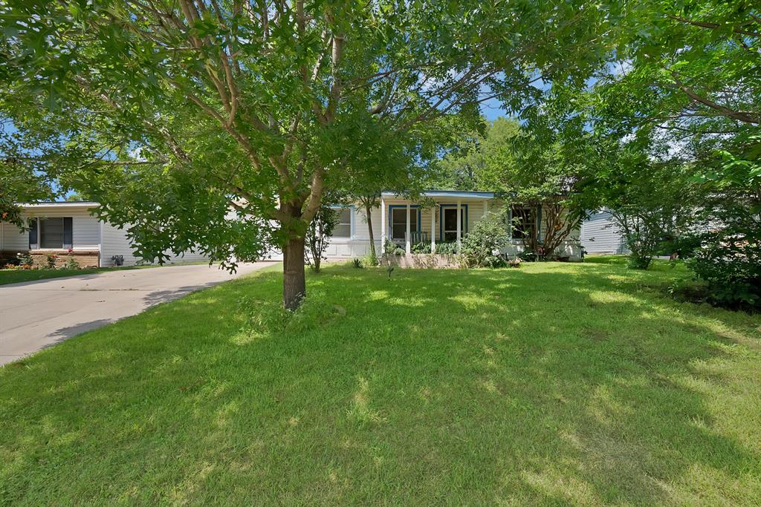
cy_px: 254
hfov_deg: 104.2
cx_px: 380
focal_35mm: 14
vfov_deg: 81.2
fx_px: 296
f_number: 9
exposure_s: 1/200
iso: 640
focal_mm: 14
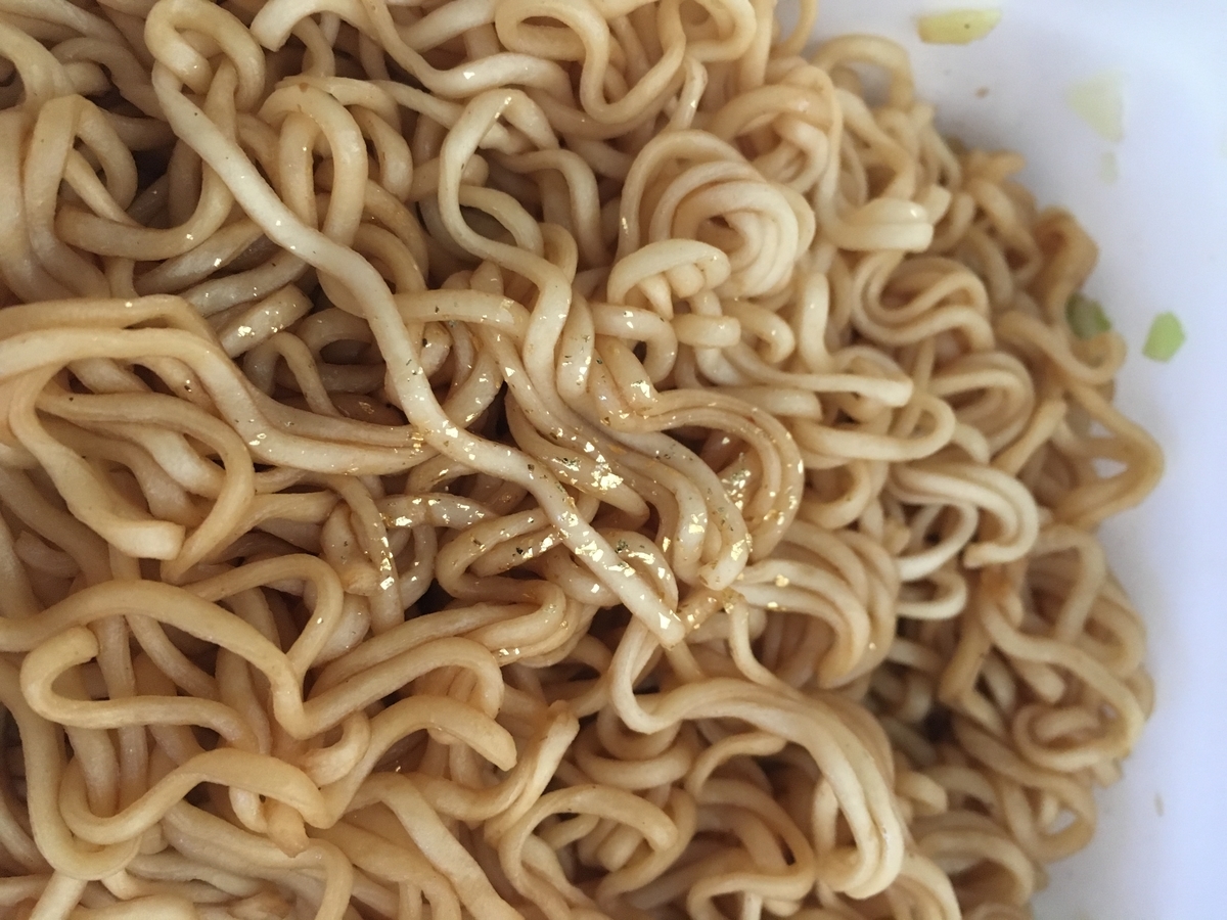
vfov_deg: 48.2
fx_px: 1028
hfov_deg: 61.7
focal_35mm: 29
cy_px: 460
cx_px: 614
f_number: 2.2
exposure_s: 1/30
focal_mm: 4.15
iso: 200
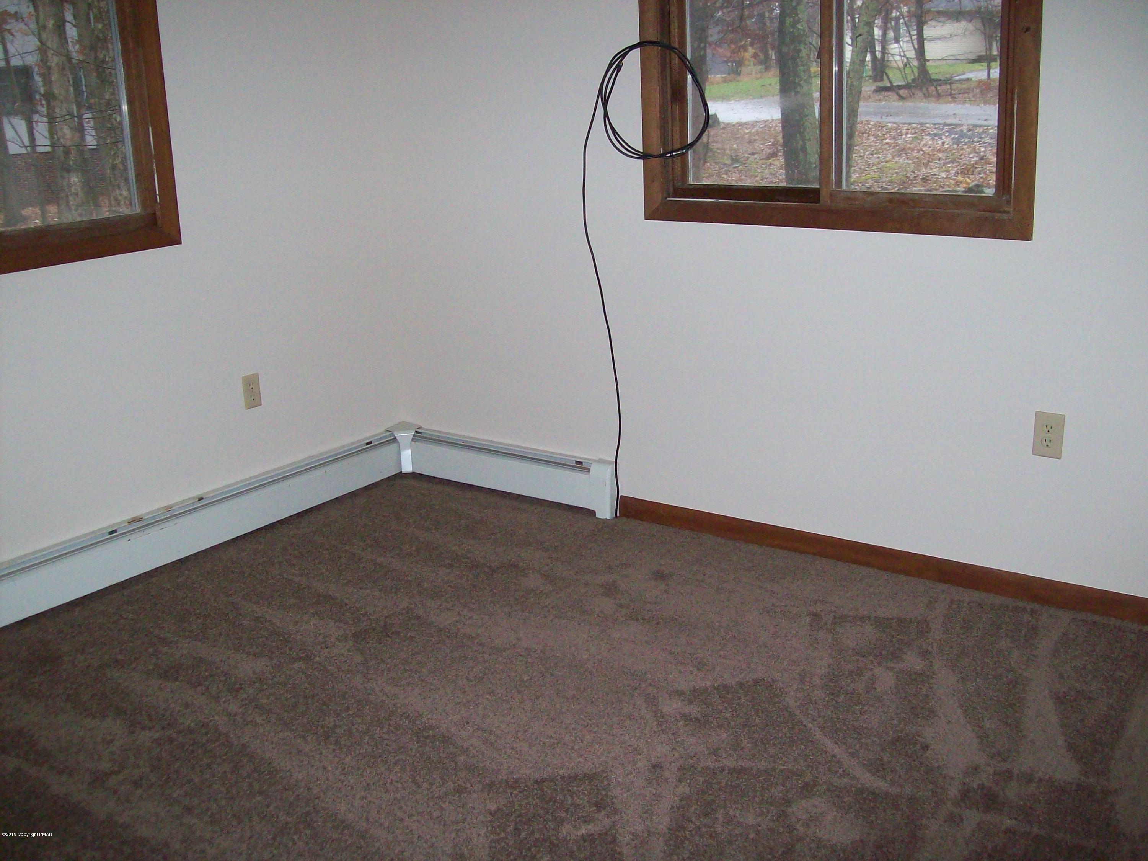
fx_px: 1194
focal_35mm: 36
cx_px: 574
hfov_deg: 51.4
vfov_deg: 39.7
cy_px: 430
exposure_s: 1/64
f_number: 2.7
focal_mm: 6
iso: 200
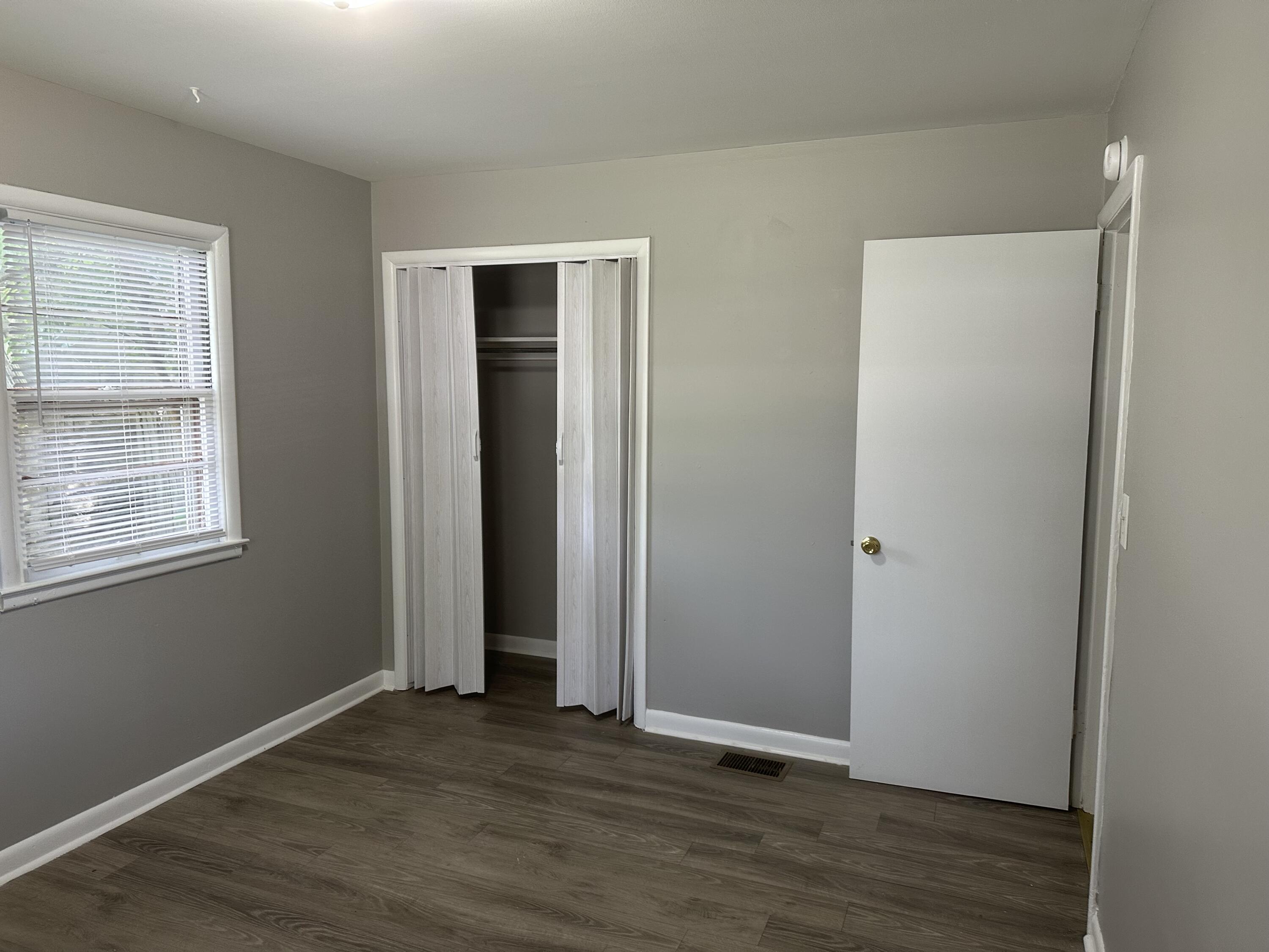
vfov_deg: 56.8
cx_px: 634
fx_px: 880
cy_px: 476
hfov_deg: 71.6
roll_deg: +0.1
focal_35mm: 24
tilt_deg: -4.1
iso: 160
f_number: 1.78
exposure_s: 1/60
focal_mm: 6.86
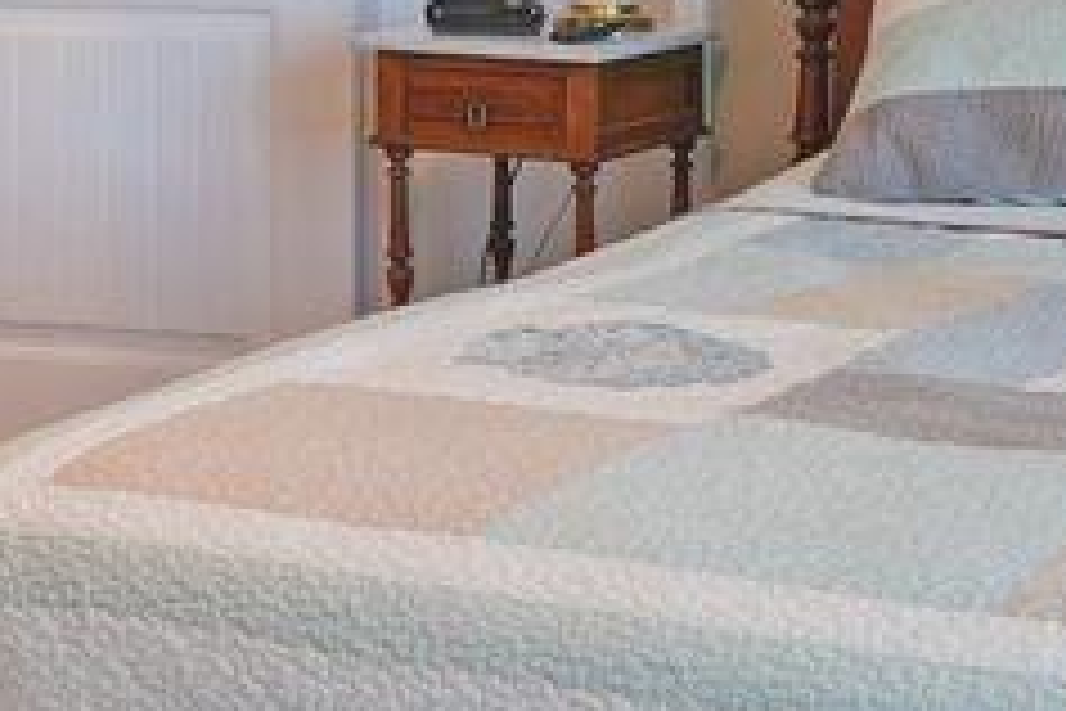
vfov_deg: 14.5
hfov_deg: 22.3
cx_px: 342
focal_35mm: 91
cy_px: -176
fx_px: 2694
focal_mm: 10
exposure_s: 1/30
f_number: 2.8
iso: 200
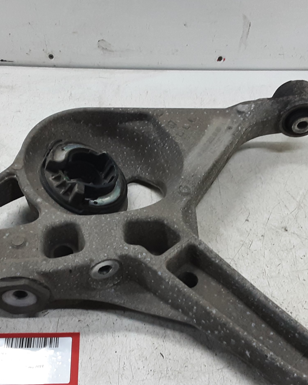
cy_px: 208
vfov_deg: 40.3
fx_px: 524
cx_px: 125
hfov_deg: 32.7
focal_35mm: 46
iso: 125
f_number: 1.9
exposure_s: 1/50
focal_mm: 2.91
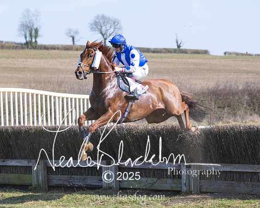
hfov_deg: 12.8
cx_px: 139
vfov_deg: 10.2
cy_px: 114
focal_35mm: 151
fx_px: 1161
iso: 200
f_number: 4
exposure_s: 1/1600
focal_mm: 97
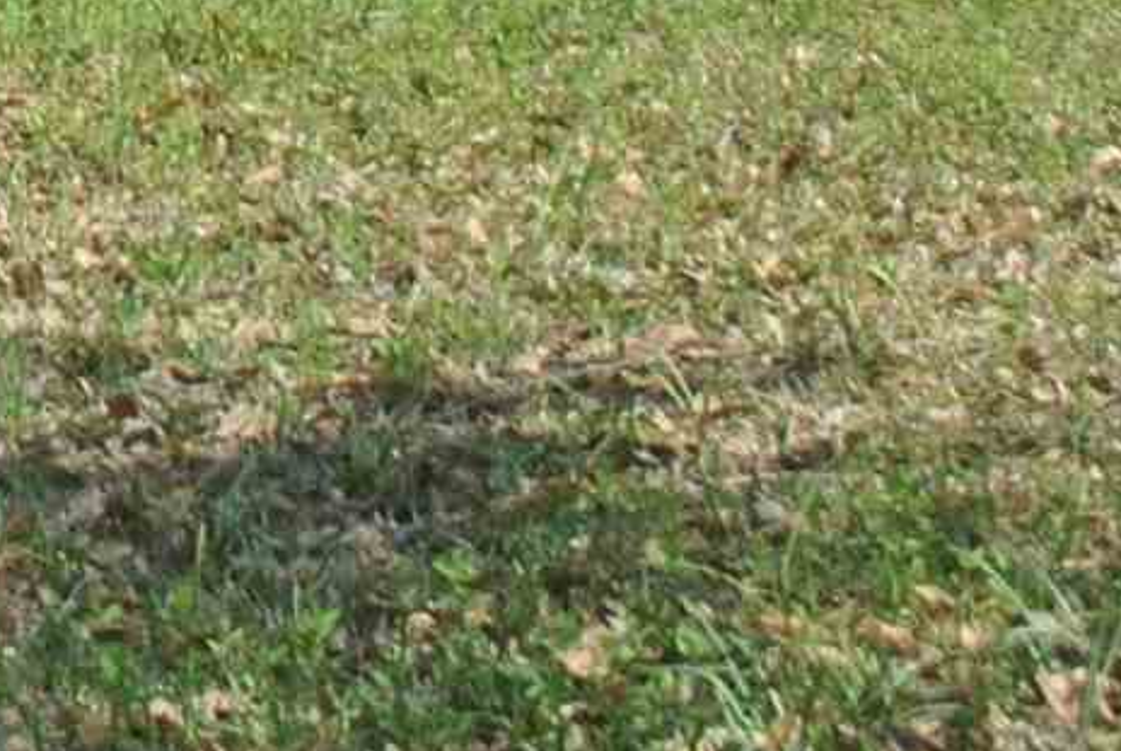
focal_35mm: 258
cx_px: -1191
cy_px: -1236
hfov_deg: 7.6
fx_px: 8047
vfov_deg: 5.1
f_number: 7.1
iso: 100
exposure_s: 1/200
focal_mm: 26
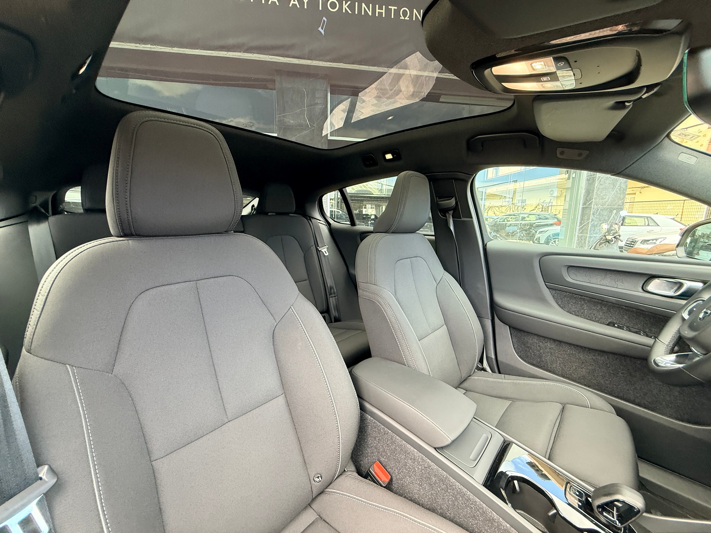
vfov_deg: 85.7
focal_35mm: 14
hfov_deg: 102.1
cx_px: 356
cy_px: 266
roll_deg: -1.1
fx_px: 288
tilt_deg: -9.4
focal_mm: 2.22
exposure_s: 1/98
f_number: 2.2
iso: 400
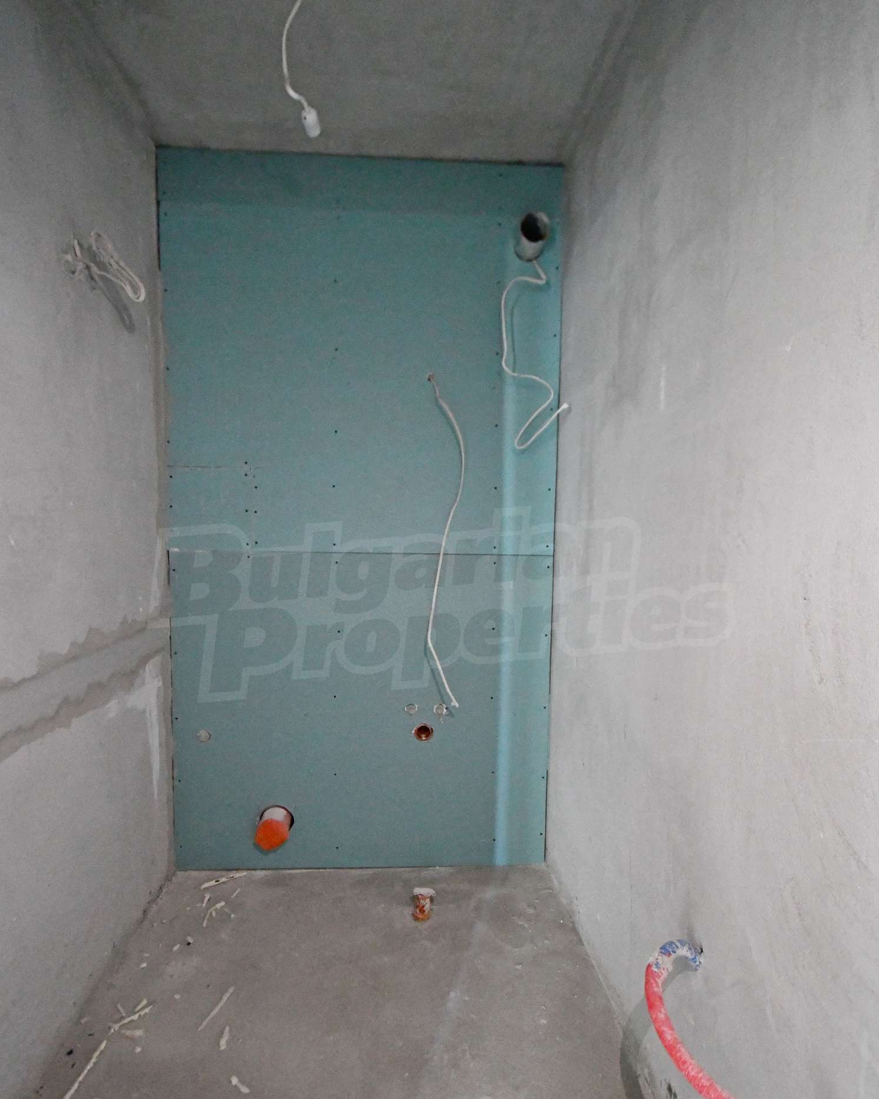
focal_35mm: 17
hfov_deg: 77.0
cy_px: 604
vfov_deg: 89.4
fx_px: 553
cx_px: 442
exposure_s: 1/60
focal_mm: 10
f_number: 3.5
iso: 7200
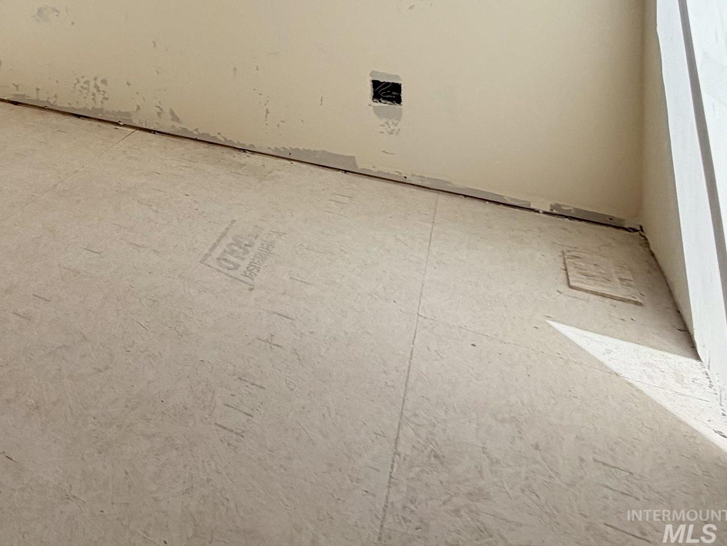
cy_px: -87
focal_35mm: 34
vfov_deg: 34.6
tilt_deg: -1.5
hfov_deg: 40.2
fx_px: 714
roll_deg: +1.0
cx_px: -123
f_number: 2.2
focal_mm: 2.22
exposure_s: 1/411
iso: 50
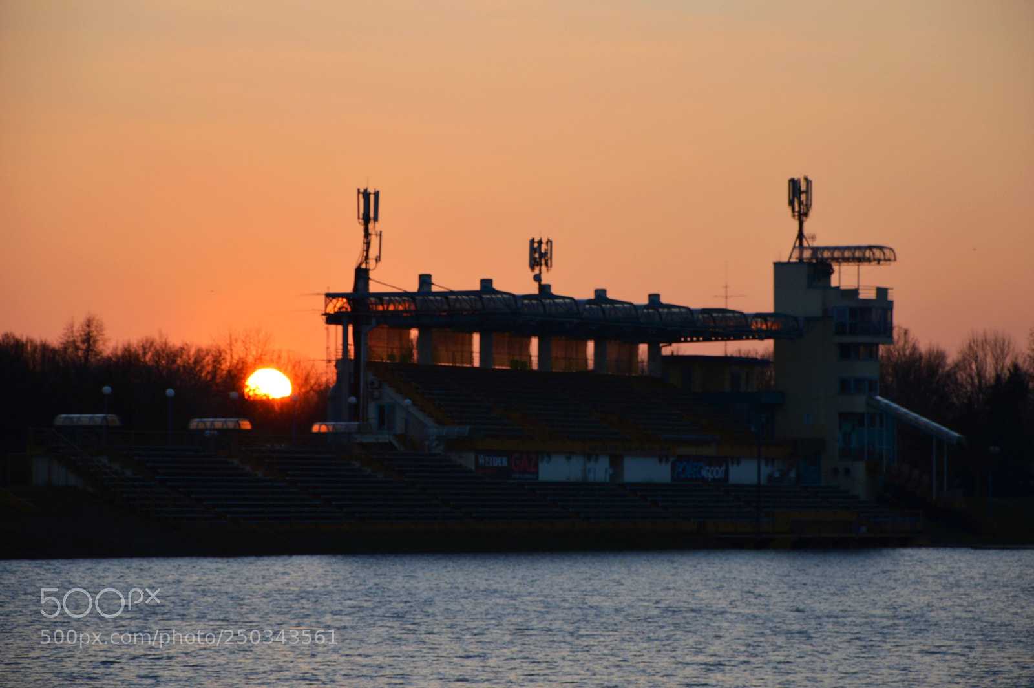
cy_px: 344
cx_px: 517
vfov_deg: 8.7
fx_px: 4520
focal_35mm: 158
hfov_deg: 13.1
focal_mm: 105
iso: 100
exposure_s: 1/200
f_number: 5.6
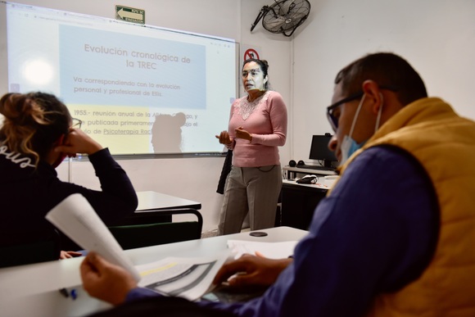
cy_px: 158
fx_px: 422
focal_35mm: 32
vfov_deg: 41.1
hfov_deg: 58.7
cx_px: 238
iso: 1000
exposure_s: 1/60
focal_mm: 32
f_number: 4
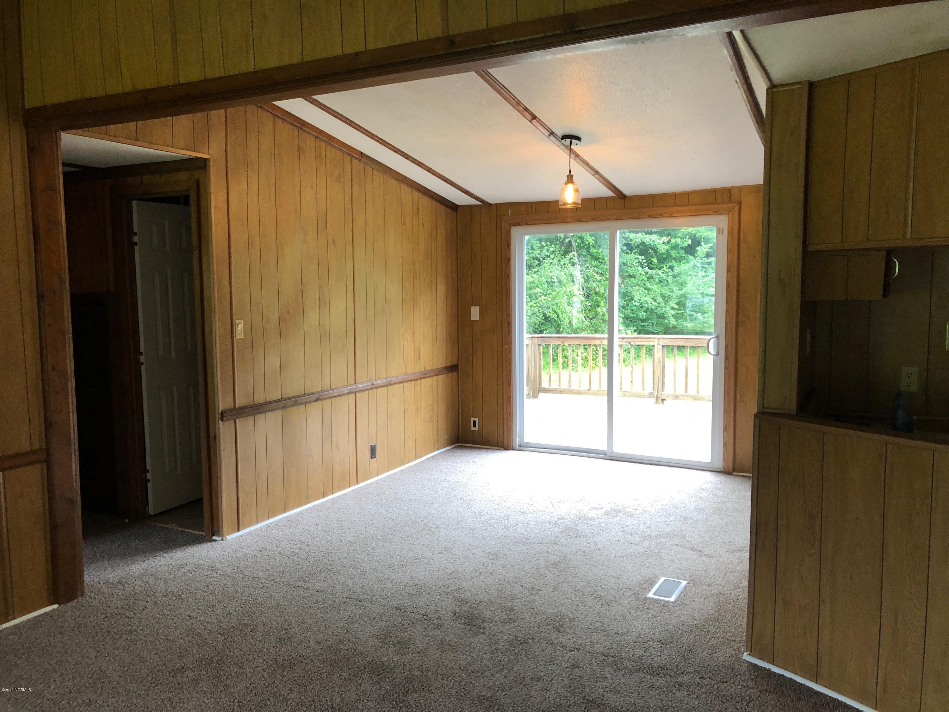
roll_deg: +0.7
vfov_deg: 49.7
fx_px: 768
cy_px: 356
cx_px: 474
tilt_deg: -6.3
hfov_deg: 63.4
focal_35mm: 28
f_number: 1.8
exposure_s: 1/30
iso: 40
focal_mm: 3.99
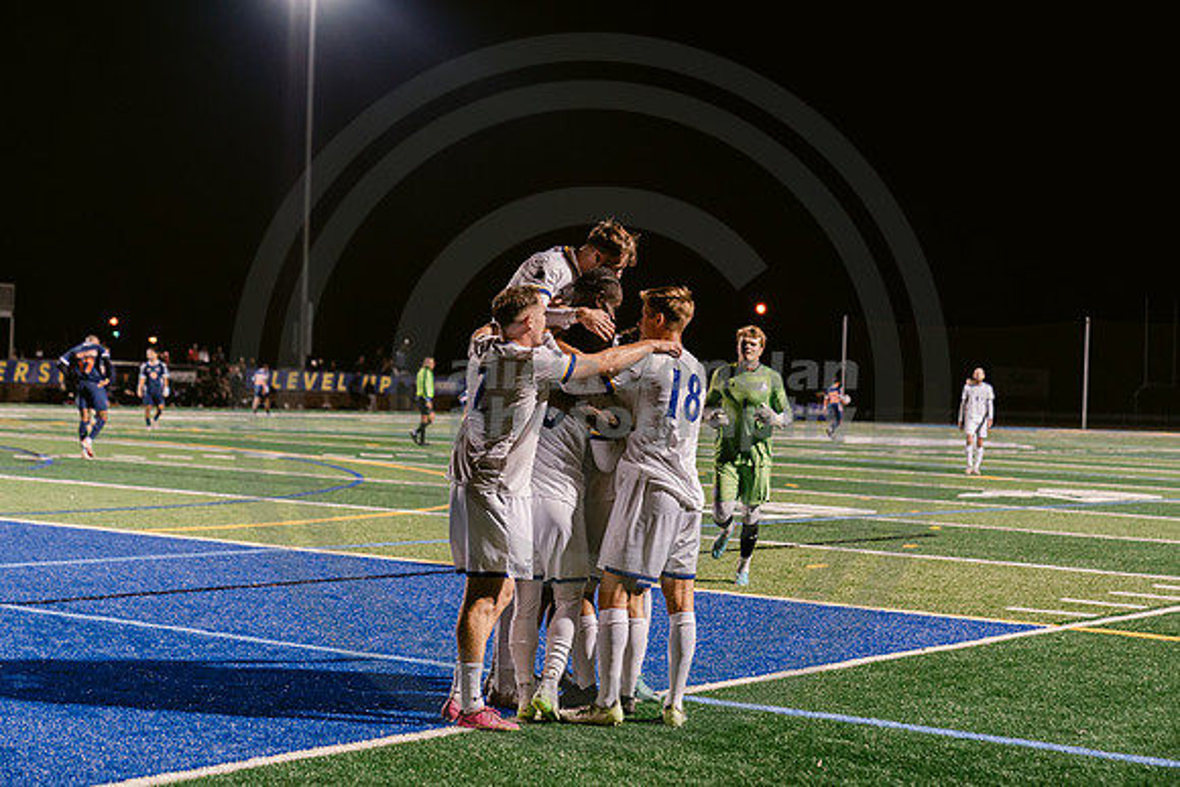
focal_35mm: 70
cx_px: 590
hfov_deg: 28.8
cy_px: 394
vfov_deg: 19.5
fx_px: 2295
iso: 2500
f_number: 3.2
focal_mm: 70
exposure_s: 1/250
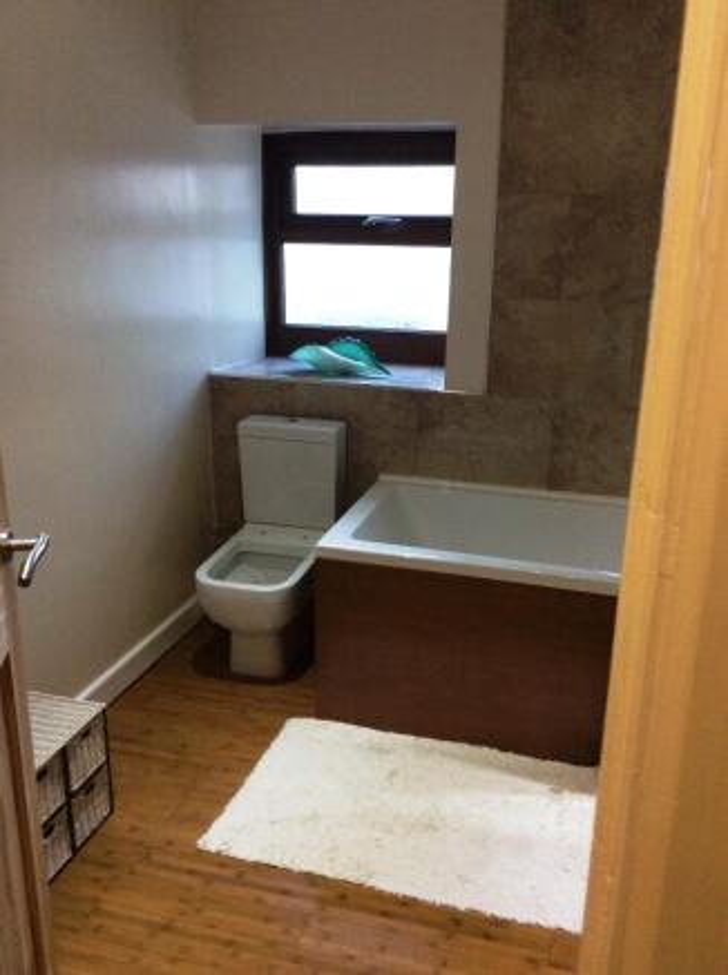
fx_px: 900
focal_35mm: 32
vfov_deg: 56.9
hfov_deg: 44.0
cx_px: 364
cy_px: 488
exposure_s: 1/25
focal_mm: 3.3
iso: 125
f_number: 2.4
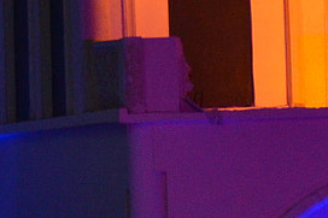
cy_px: -319
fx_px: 10862
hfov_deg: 1.7
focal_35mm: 1193
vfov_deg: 1.1
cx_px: 175
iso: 900
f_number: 4.2
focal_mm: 135
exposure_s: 1/125
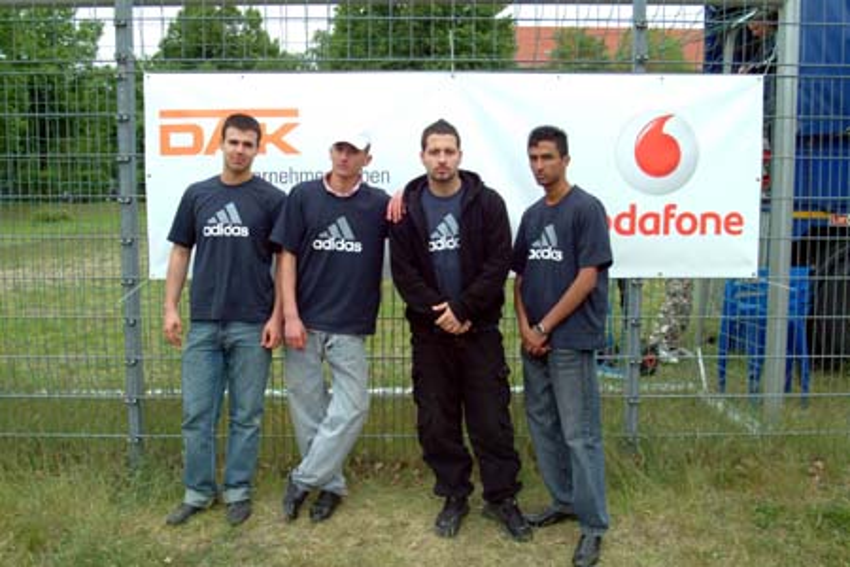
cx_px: 425
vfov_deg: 35.5
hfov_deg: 51.3
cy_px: 284
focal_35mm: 38
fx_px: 885
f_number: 8
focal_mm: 25
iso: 400
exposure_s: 1/250
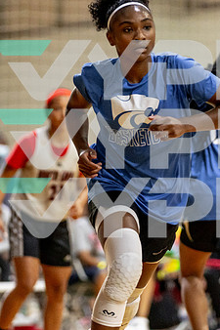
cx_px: 118
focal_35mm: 316
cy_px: 140
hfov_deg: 4.3
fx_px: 2899
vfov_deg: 6.5
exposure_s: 1/800
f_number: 2.8
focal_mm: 158
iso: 2500
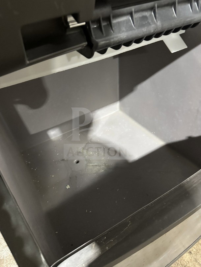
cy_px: 134
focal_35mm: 24
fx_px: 186
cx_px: 100
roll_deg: +5.2
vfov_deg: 71.6
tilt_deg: -41.7
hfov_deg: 56.8
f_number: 1.78
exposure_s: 1/40
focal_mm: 6.86
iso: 1000
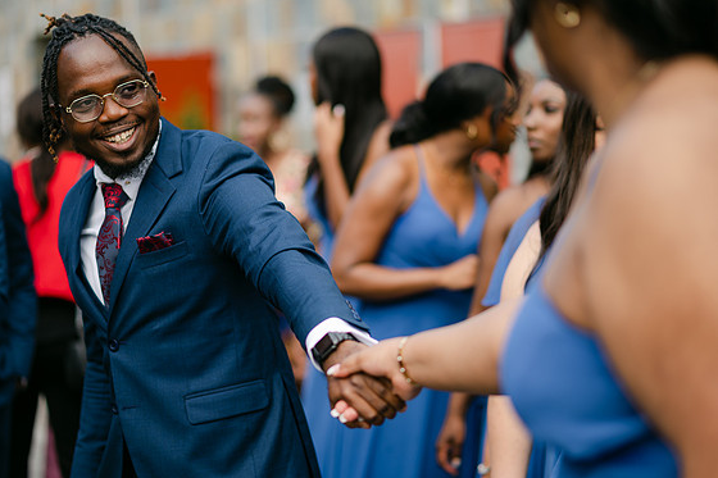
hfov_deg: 23.1
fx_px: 1754
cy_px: 236
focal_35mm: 88
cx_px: 349
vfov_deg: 15.5
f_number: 2
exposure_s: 1/1000
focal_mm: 85
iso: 100
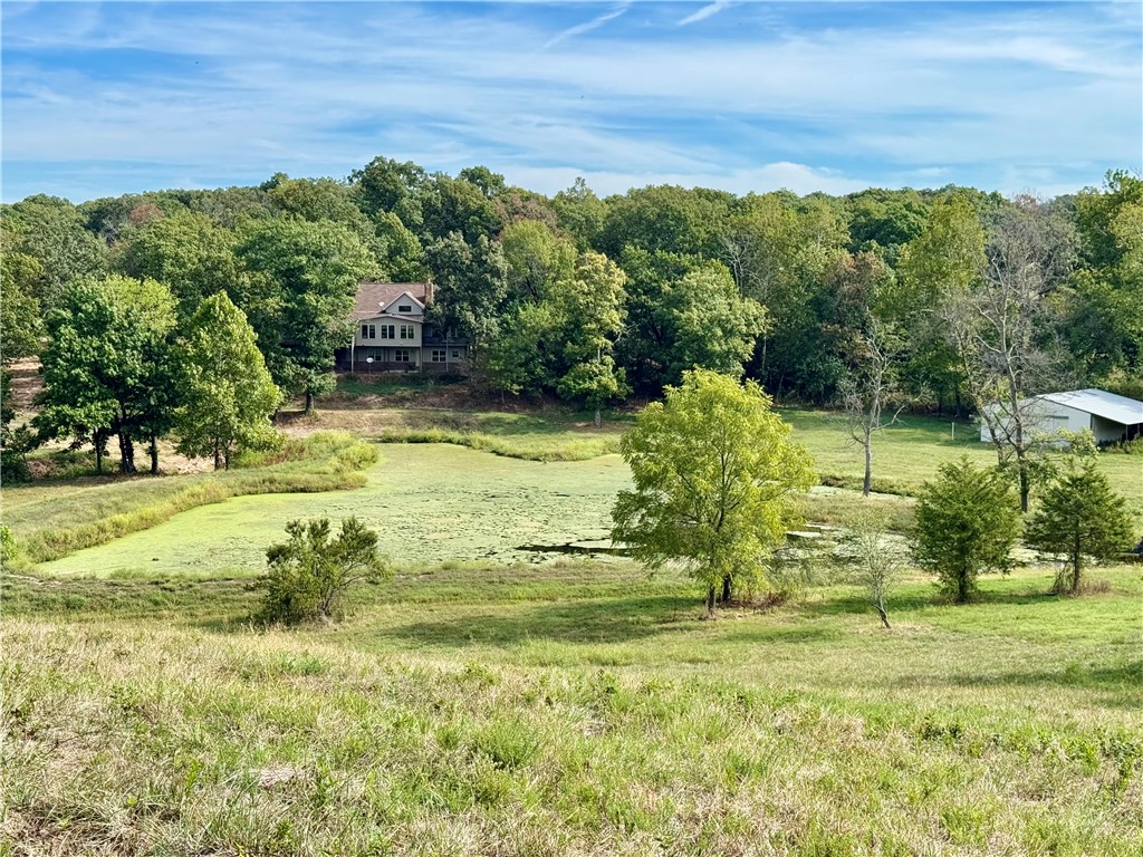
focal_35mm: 48
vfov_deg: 30.3
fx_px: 1585
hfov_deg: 39.7
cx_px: 572
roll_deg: -0.6
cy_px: 428
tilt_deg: -5.7
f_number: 1.78
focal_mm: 6.76
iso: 64
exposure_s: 1/2717
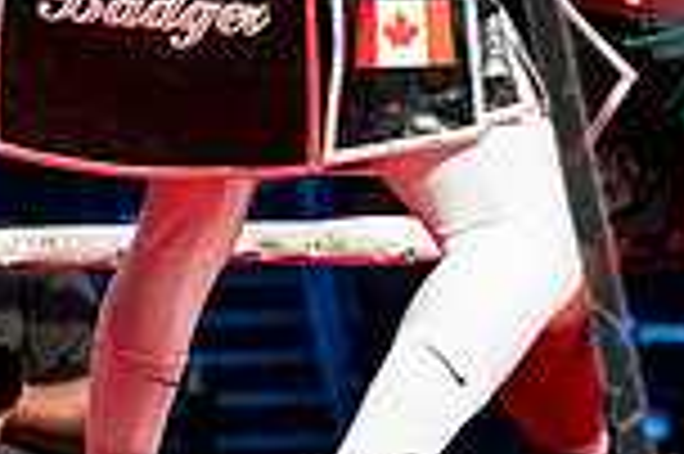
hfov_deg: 7.9
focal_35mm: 260
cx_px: 486
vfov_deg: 5.2
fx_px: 4935
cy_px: -223
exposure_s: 1/1000
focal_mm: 68
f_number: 2.8
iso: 4000
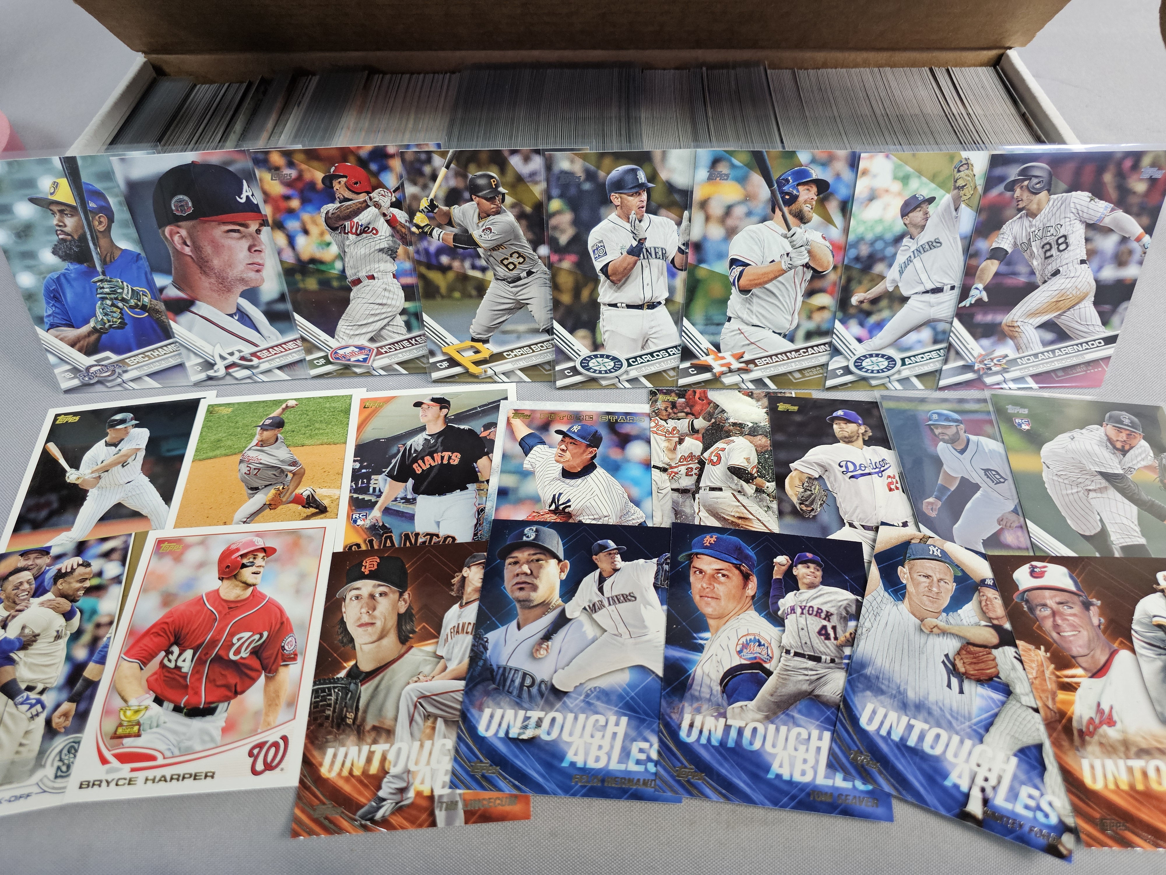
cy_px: 438
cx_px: 583
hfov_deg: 73.9
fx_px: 775
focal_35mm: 23
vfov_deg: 58.9
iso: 320
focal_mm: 6.3
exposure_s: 1/120
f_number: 1.7
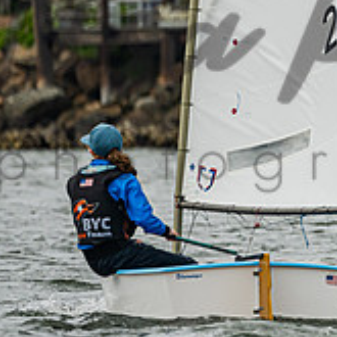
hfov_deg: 1.7
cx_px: 451
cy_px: 8
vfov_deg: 1.7
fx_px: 11323
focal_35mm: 1028
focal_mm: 310
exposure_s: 1/3200
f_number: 5.3
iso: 320
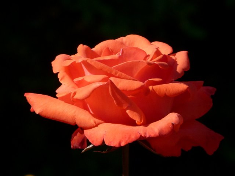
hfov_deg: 2.5
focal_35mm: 799
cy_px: 88
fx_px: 5424
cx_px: 118
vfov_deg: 1.9
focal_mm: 108
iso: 200
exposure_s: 1/800
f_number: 5.6
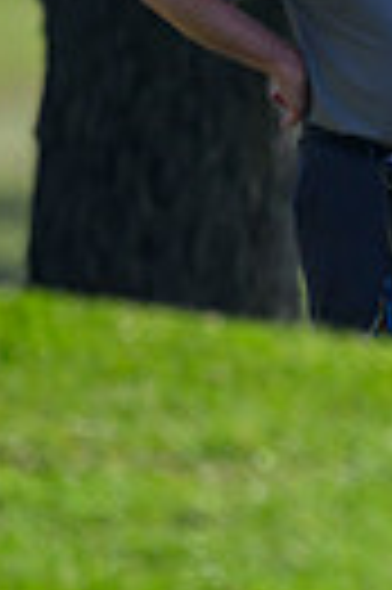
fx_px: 50174
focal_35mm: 3064
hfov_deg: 0.4
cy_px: 116
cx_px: 1378
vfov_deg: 0.7
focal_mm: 560
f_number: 4
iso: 500
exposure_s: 1/3200
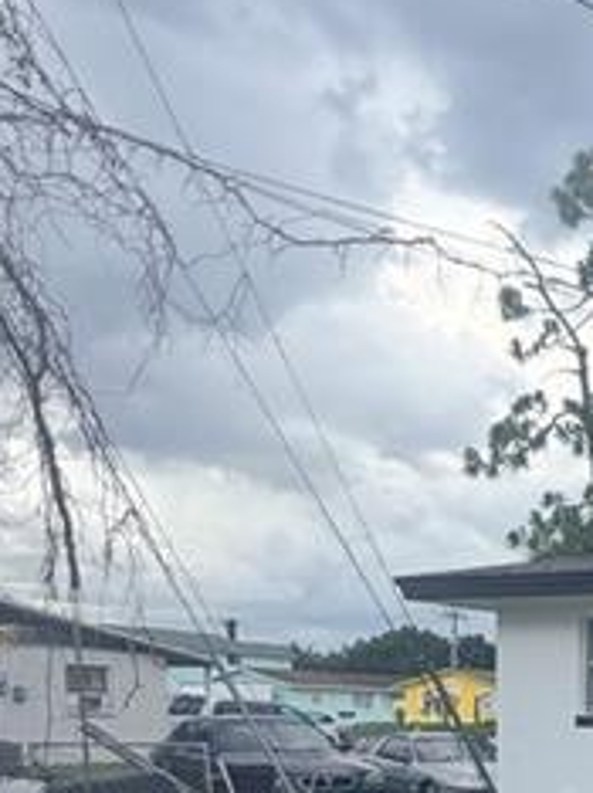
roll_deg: -1.2
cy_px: 793
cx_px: 908
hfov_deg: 24.1
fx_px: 1053
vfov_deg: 37.0
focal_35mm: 46
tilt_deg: -4.0
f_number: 2.2
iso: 40
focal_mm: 2.22
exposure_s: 1/694
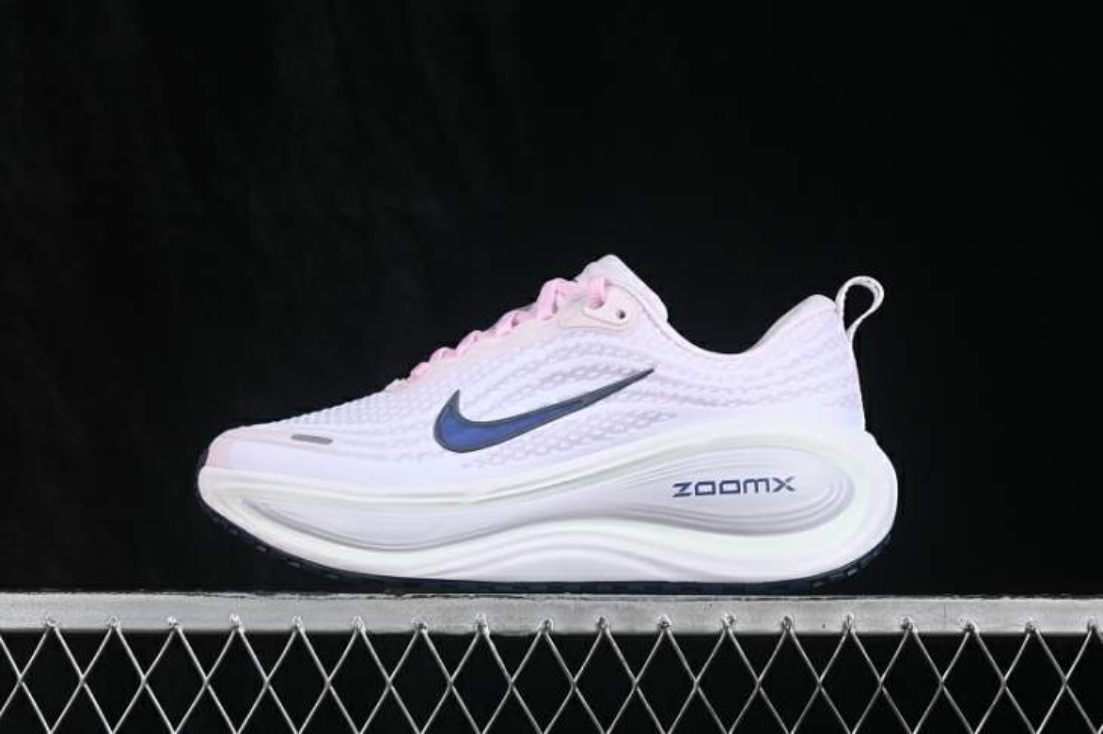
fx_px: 2297
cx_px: 552
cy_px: 367
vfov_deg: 18.2
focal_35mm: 75
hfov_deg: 27.0
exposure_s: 1/80
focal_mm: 50
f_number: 8
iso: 160
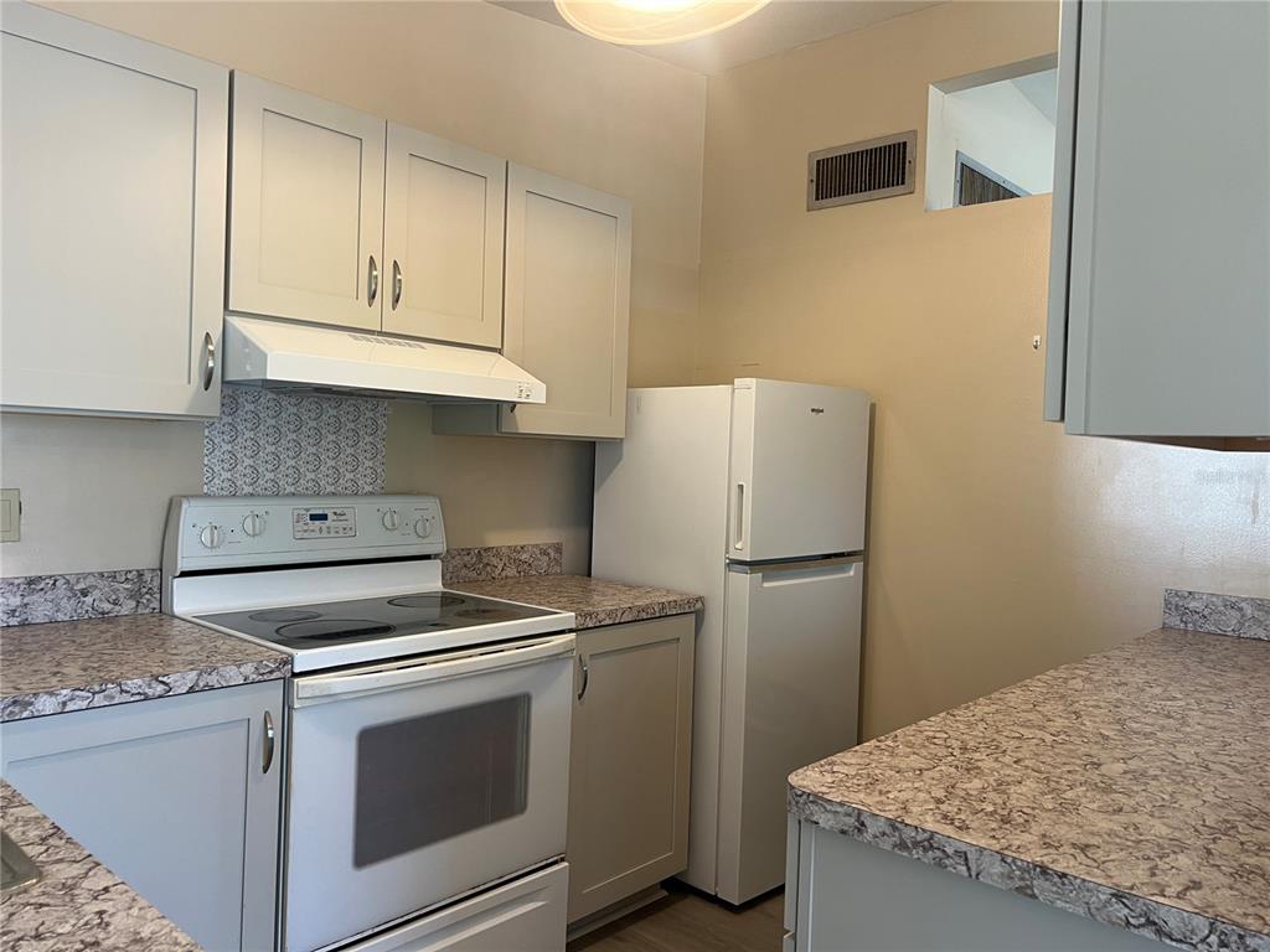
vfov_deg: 53.1
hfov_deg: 67.3
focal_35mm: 26
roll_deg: -2.2
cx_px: 635
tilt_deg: -2.3
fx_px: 954
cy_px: 476
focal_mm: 5.7
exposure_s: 1/60
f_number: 1.5
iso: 80
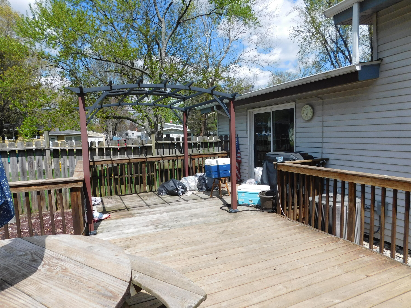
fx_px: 273
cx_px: 206
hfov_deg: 73.9
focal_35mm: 23
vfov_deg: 58.9
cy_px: 154
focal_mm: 4
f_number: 6
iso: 125
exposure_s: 1/500
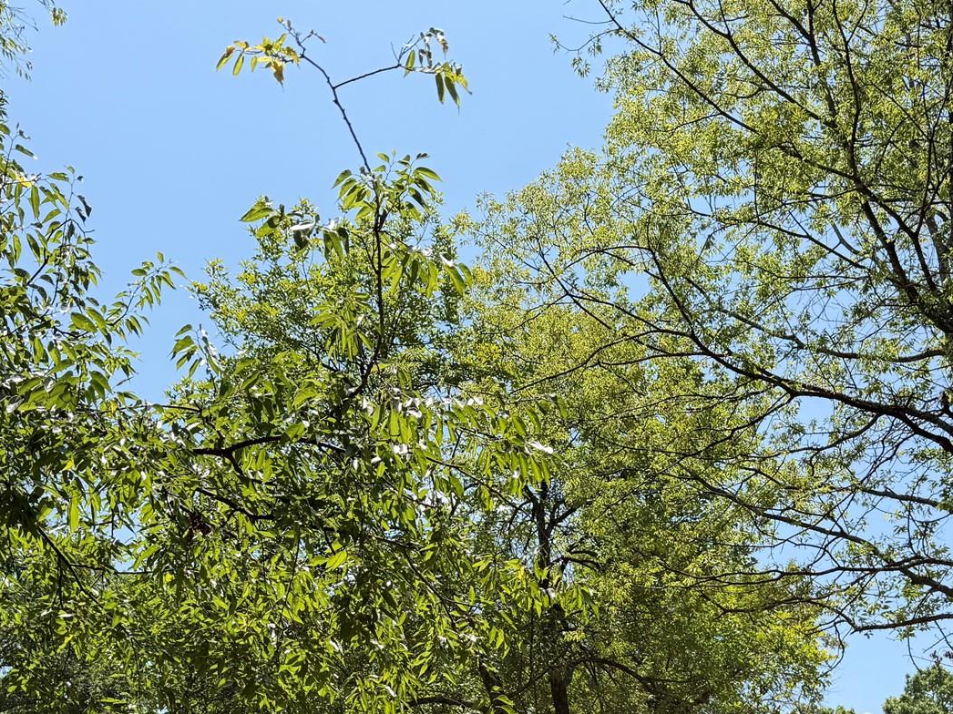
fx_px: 1294
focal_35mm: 47
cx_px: 538
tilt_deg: +18.1
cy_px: 670
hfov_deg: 40.4
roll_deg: +2.0
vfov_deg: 29.3
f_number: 1.78
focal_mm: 6.76
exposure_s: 1/2907
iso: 80
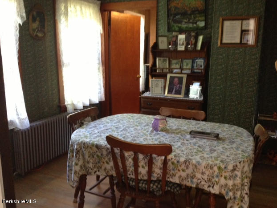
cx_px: 142
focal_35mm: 36
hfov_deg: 51.3
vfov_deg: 39.7
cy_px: 103
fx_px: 288
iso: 320
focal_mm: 4.28
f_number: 2.4
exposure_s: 1/20
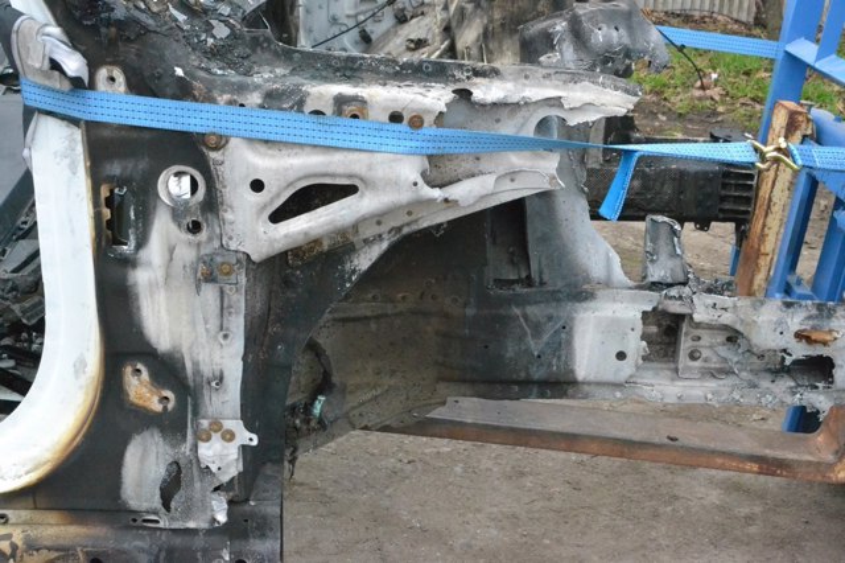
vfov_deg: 23.8
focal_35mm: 57
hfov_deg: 35.1
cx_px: 422
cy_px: 282
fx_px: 1337
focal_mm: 38
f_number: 11
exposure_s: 1/160
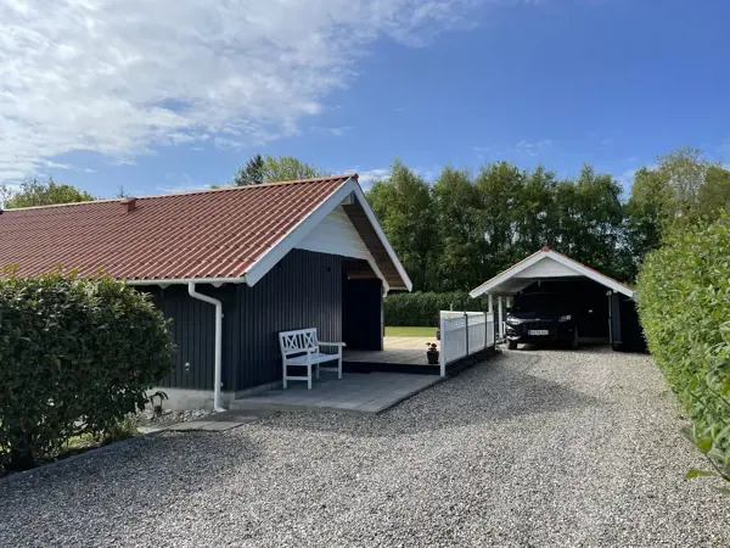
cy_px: 274
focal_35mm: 26
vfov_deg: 53.1
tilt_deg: +3.3
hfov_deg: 67.3
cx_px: 365
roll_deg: +0.7
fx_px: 548
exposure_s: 1/3861
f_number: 1.6
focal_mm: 4.2
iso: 32
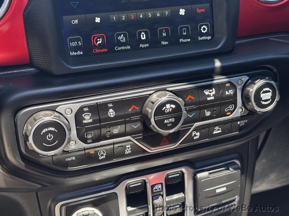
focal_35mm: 49
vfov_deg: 29.7
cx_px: 146
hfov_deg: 38.9
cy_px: 108
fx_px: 409
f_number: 1.78
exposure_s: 1/345
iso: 64
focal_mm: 6.76
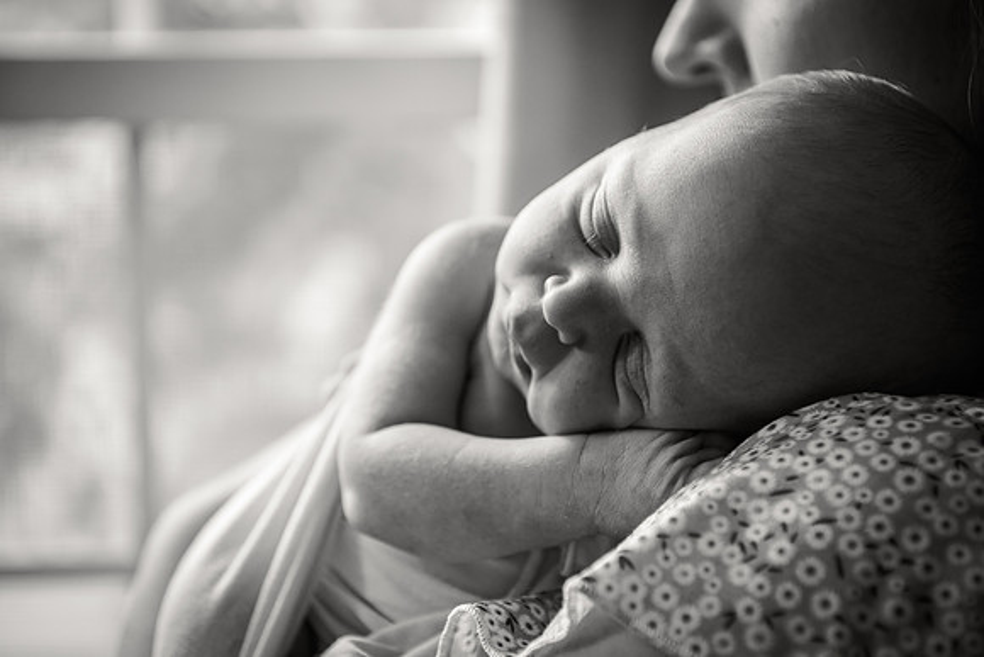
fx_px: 1942
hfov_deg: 28.4
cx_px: 492
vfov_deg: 19.2
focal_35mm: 71
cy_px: 328
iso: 2000
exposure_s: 1/200
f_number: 4
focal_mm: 70
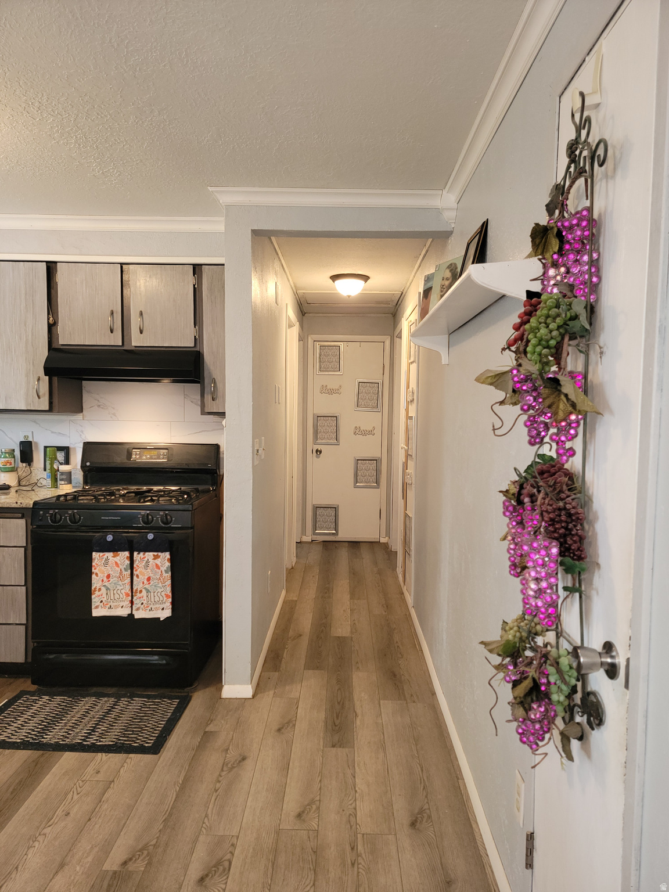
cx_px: 334
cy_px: 446
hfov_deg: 56.8
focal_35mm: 24
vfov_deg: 71.6
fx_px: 618
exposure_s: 1/30
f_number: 1.8
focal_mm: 6.7
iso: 100
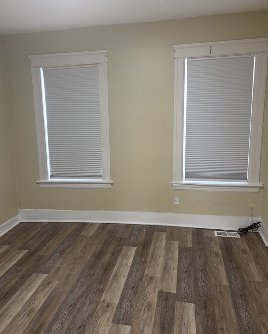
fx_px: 278
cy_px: 160
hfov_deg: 51.5
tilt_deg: -8.5
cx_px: 131
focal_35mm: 28
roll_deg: +0.9
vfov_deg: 62.2
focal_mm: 5.96
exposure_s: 1/60
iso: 160
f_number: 1.6
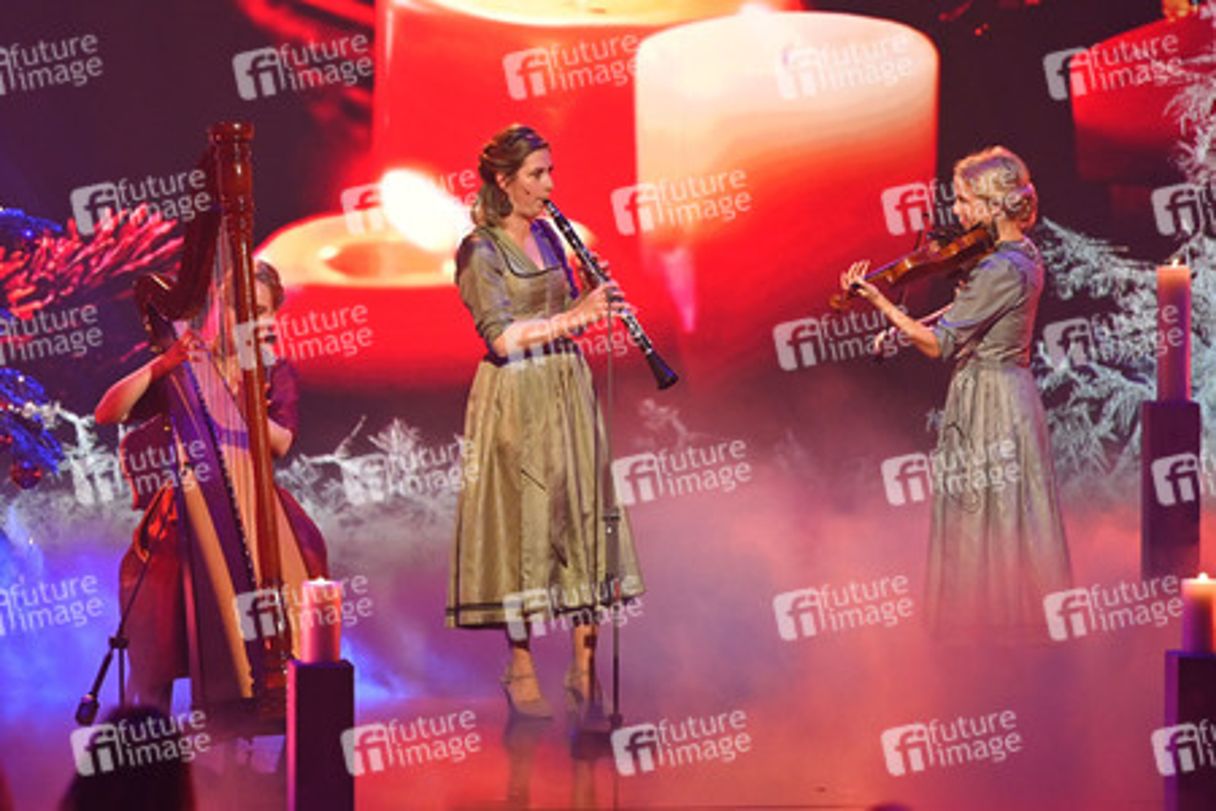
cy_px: 406
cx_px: 608
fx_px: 5742
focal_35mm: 170
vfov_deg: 8.1
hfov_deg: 12.1
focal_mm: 170
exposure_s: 1/400
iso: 1600
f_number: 2.8
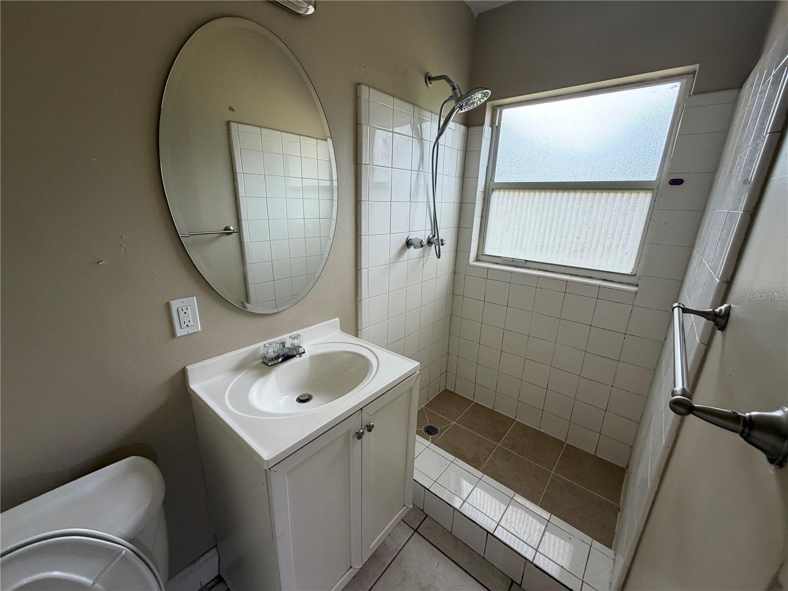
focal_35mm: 14
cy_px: 296
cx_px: 394
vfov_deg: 85.7
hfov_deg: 102.1
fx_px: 319
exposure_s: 1/121
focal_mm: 2.22
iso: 80
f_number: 2.2
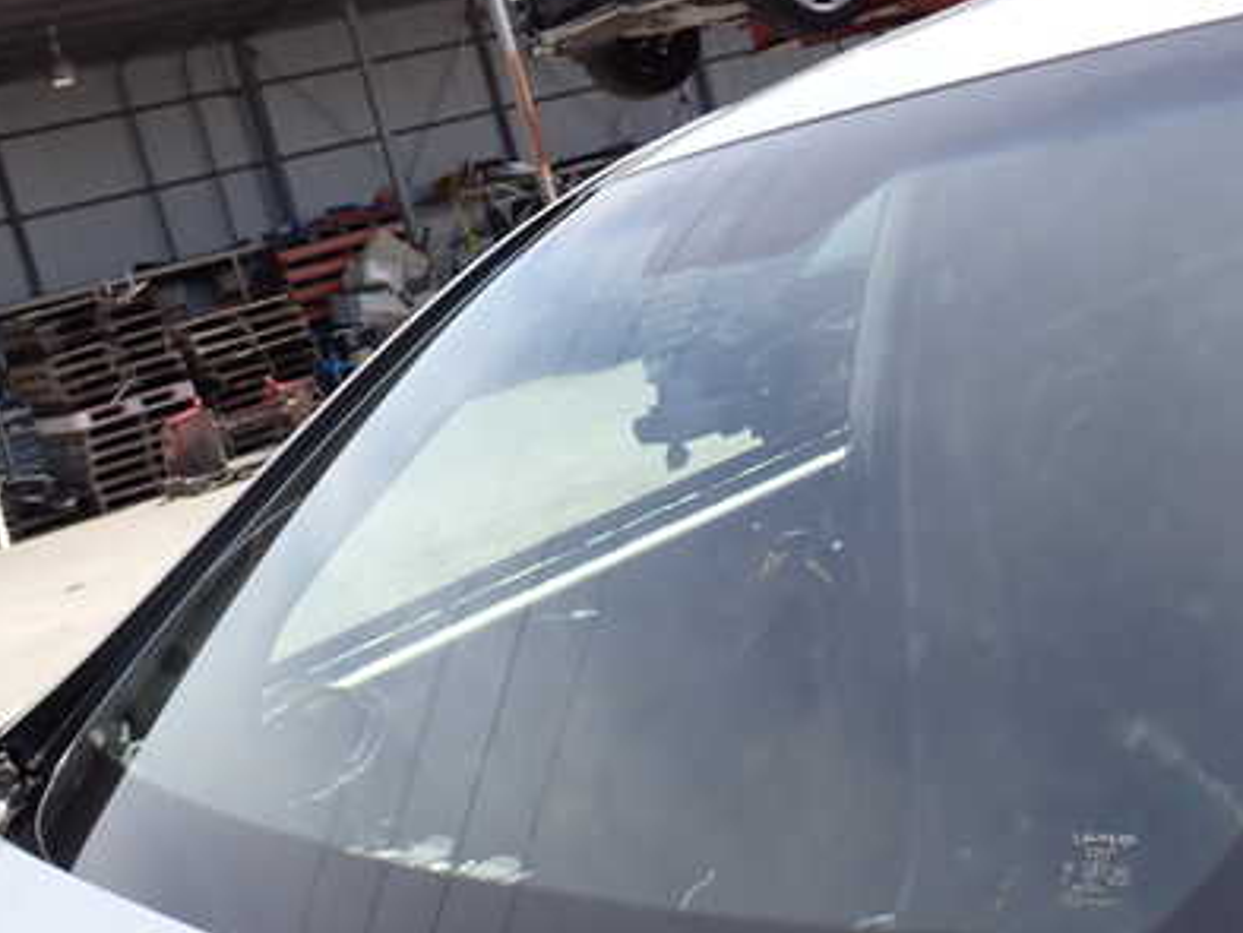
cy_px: 509
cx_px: 781
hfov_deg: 33.1
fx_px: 2083
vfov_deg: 25.2
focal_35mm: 58
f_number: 3.5
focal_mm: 6.83
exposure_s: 1/500
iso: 100
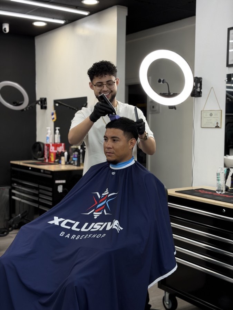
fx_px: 431
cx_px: 116
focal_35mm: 48
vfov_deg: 39.7
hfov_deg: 30.3
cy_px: 155
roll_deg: -0.4
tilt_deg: -4.0
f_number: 1.78
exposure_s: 1/175
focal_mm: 6.76
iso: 64
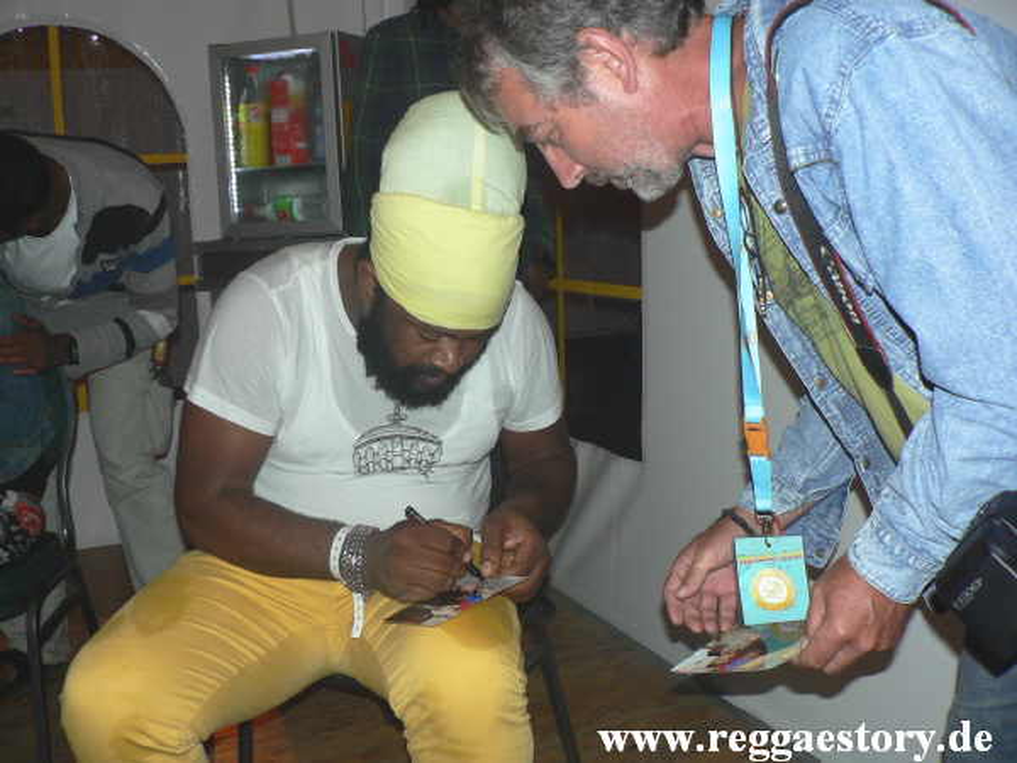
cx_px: 508
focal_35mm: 35
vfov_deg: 40.7
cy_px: 382
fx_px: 1028
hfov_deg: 52.6
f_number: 2.8
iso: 100
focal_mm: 6
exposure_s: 1/60
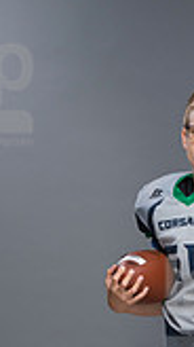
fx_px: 2108
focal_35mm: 230
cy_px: 315
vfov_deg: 9.3
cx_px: 215
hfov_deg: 5.3
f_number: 6.3
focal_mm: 80
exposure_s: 1/250
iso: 320
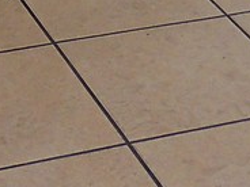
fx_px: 1358
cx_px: 158
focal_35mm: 188
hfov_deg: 10.5
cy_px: -404
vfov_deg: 7.0
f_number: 3
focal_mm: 4.3
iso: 100
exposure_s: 1/200
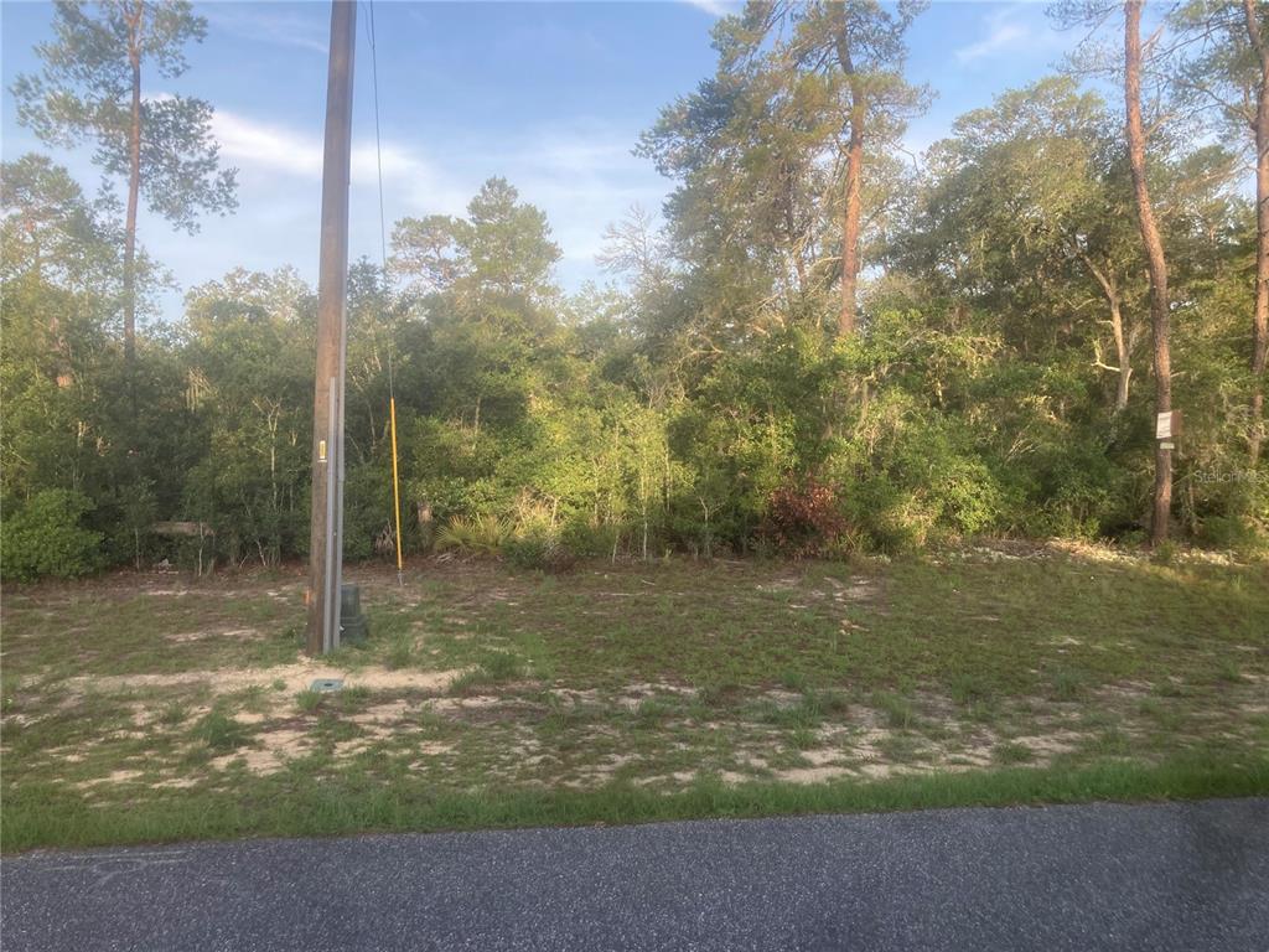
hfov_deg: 63.4
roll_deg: -2.3
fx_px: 1026
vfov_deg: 49.7
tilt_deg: +0.7
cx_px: 634
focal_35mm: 28
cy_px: 476
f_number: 1.8
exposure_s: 1/333
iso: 20
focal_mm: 3.99
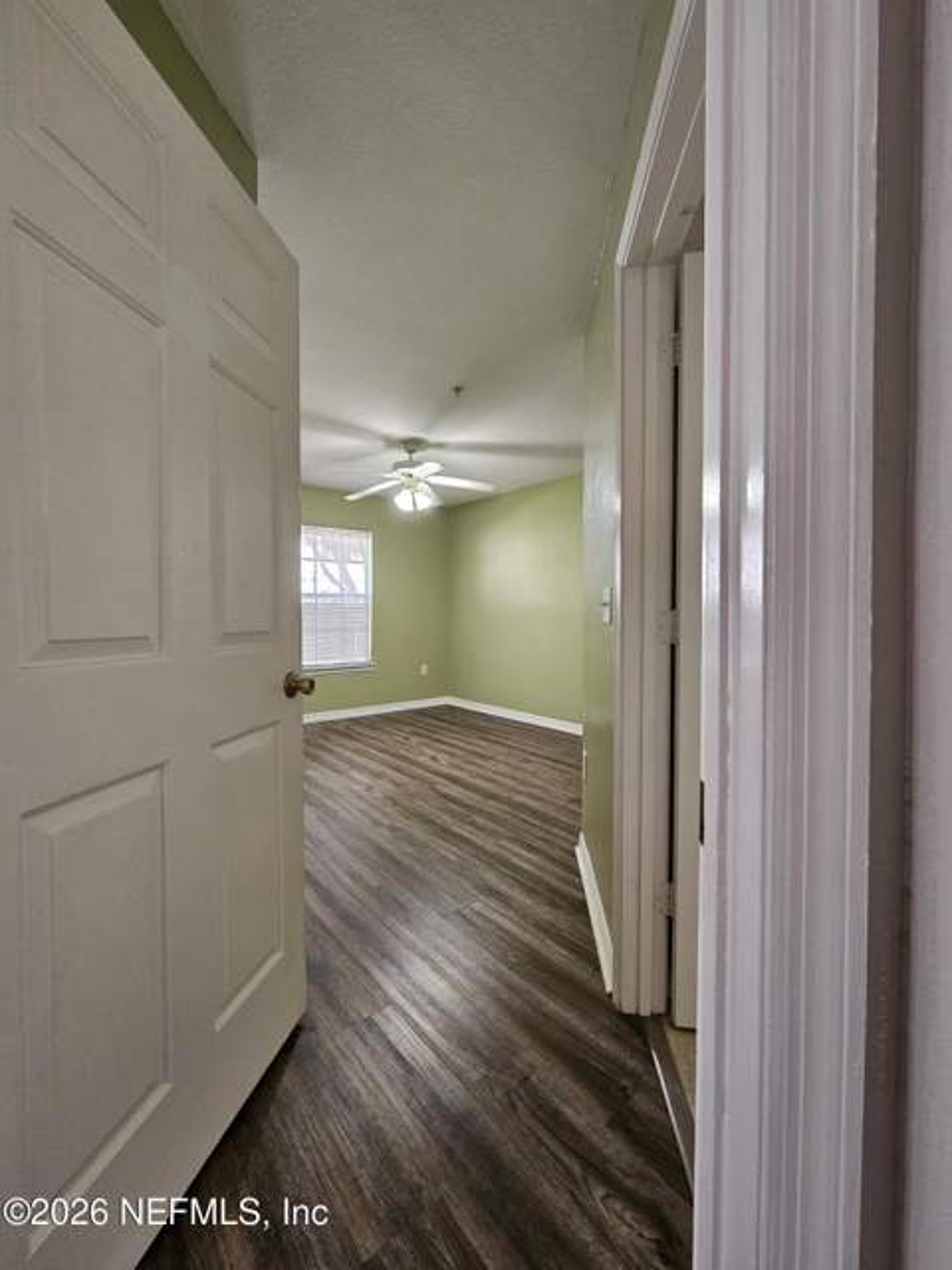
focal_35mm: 13
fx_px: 477
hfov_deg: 89.9
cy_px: 635
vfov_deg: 106.2
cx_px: 476
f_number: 2.2
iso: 200
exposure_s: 1/60
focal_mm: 2.2
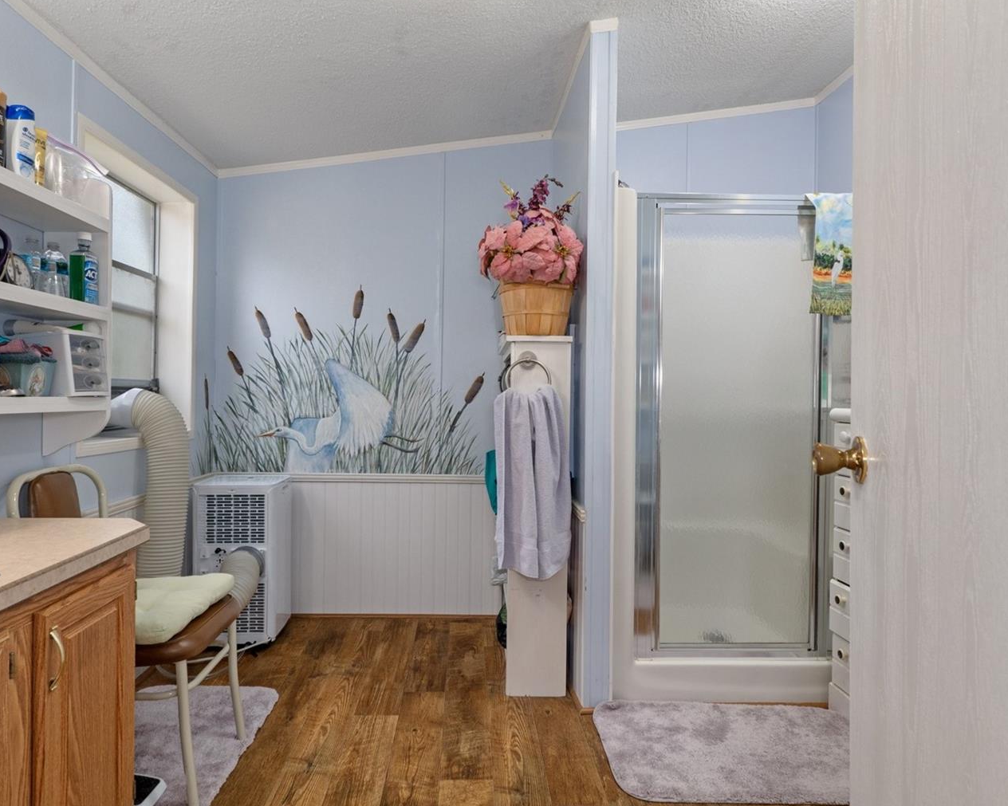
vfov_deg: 69.2
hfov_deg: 81.5
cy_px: 403
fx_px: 584
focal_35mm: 20
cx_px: 482
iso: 320
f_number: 8
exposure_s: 1/6
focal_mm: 11
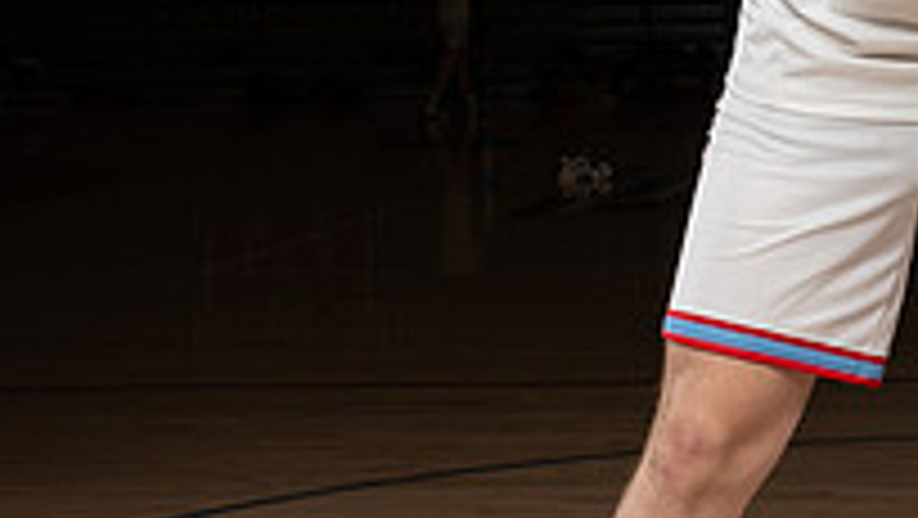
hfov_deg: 19.1
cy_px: 59
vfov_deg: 11.2
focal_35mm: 108
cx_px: 969
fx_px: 2630
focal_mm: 24
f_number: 11
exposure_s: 1/200
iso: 200
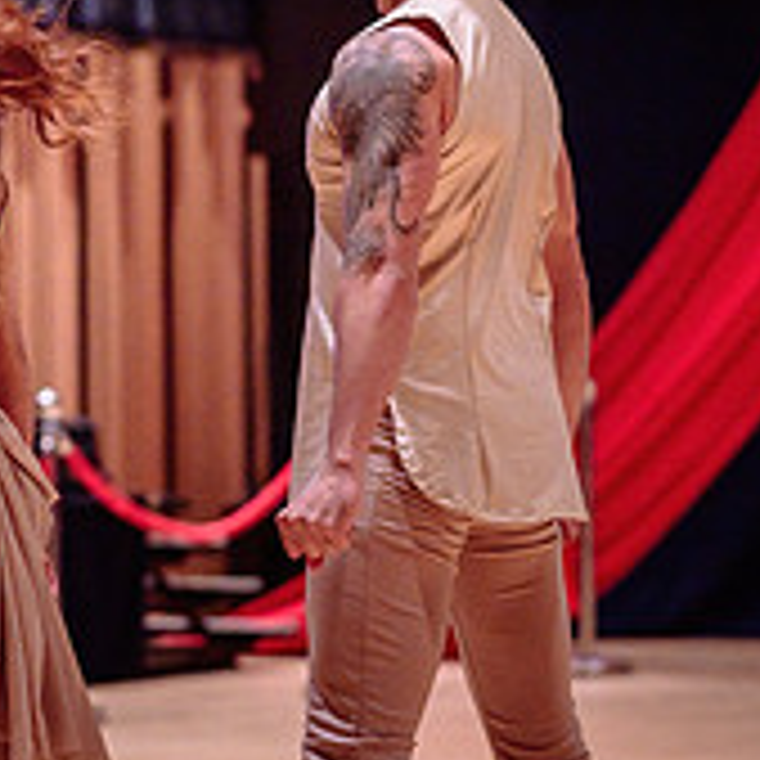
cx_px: 452
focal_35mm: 205
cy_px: 389
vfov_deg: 8.5
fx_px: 5092
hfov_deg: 8.5
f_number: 1.4
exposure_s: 1/320
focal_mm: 50
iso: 1600
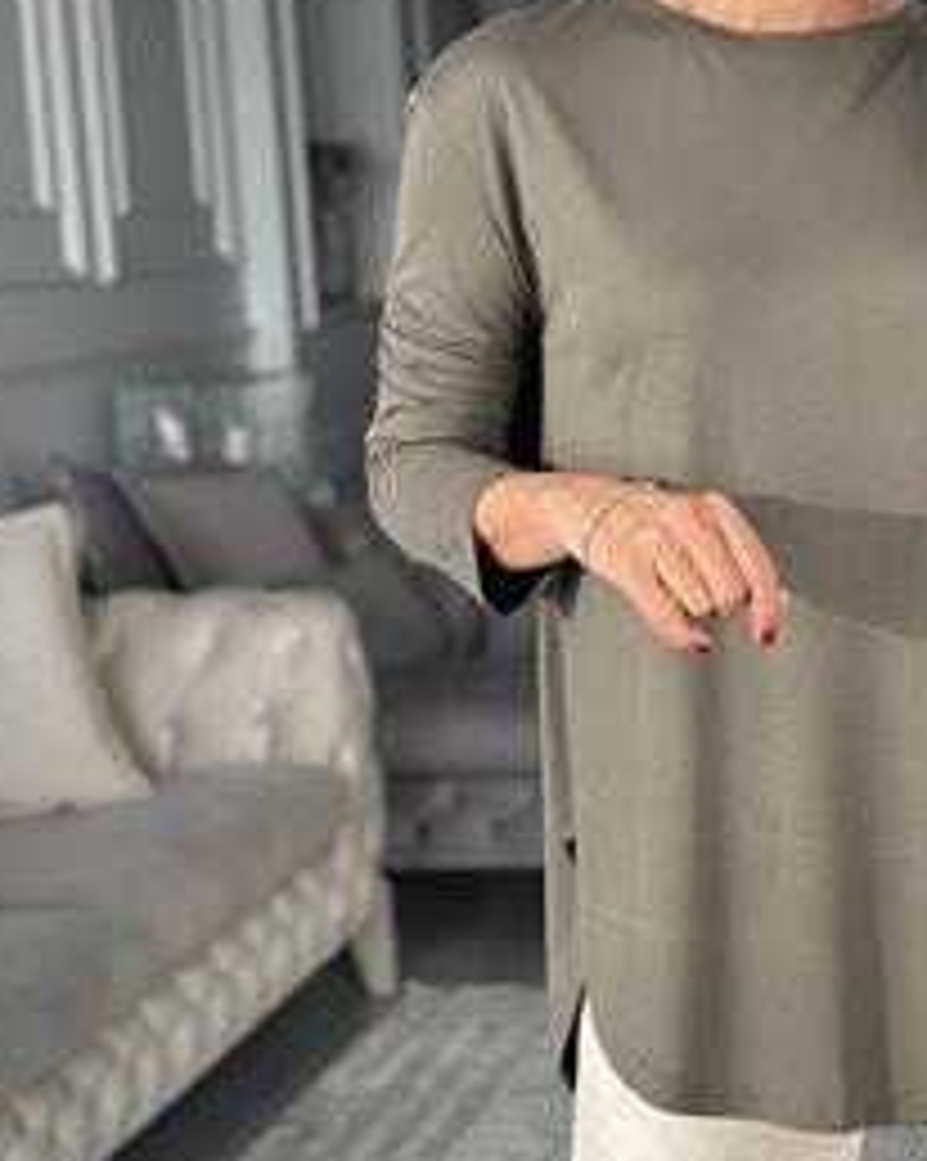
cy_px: 387
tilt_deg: -18.7
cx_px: 824
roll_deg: +4.0
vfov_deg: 20.8
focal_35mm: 92
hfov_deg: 16.5
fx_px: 3159
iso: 100
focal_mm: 6.86
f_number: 1.78
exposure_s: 1/171
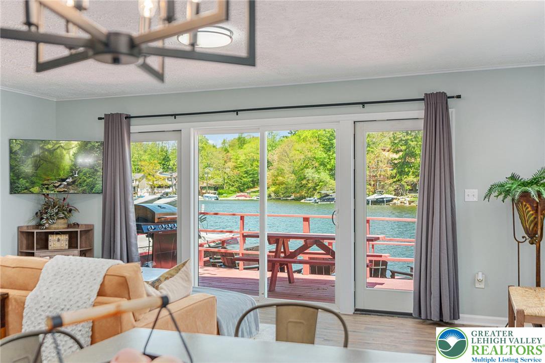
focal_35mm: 35
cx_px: 272
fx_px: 530
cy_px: 182
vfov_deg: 37.8
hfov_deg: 54.5
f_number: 3.5
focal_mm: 35
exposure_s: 1/60
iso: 320
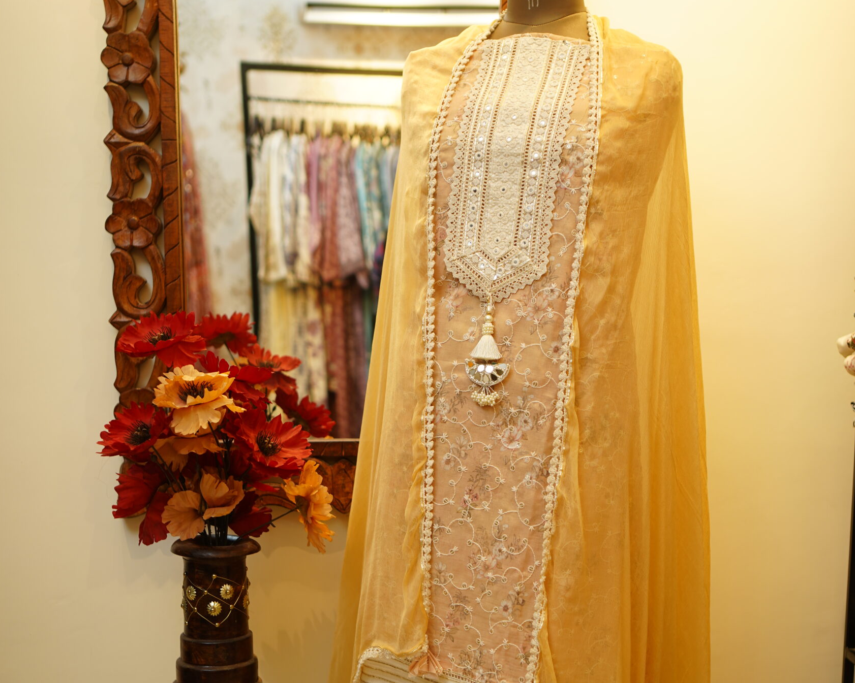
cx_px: 422
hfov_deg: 37.3
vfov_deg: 30.1
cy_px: 432
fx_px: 1265
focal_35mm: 50
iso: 160
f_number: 2.2
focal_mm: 35
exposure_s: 1/125
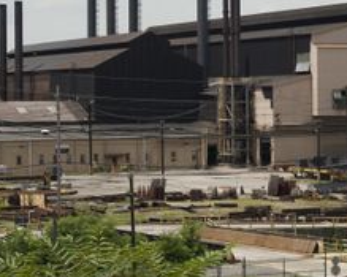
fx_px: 1622
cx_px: 345
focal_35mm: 158
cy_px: 81
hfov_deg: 12.1
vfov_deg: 9.8
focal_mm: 46
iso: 640
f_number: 8
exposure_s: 1/2000
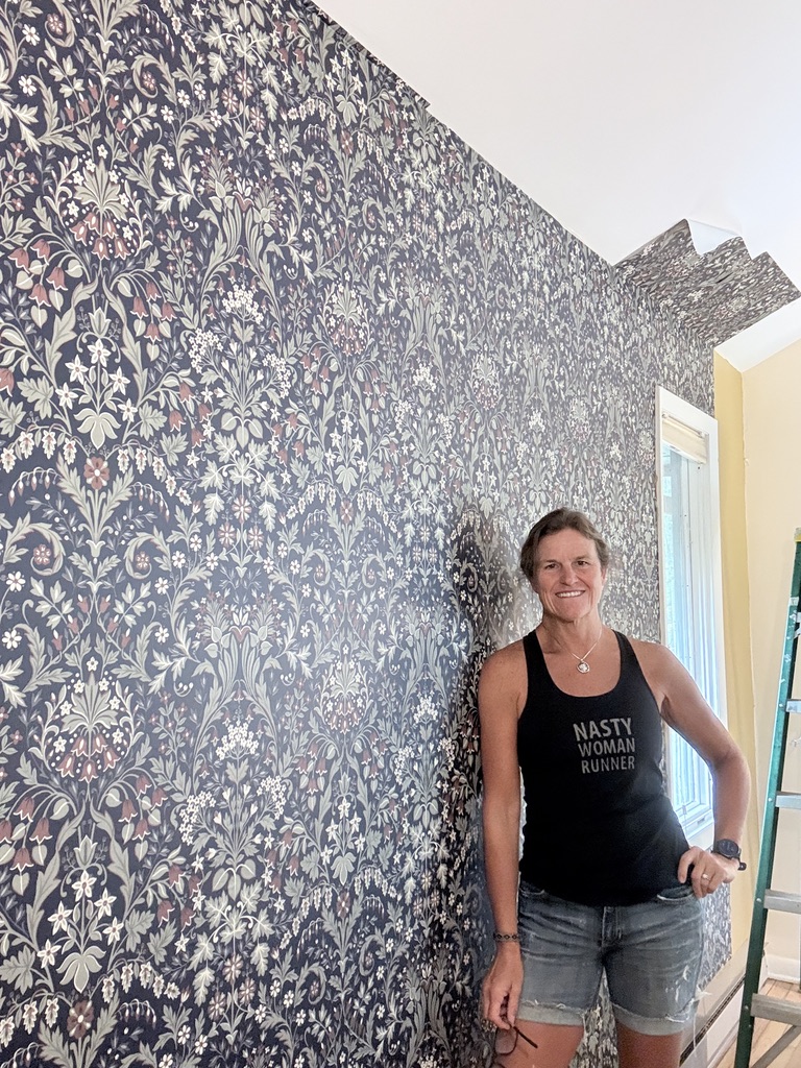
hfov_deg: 46.8
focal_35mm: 30
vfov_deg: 60.0
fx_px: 926
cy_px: 534
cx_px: 400
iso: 500
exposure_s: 1/30
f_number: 1.9
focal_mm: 2.69
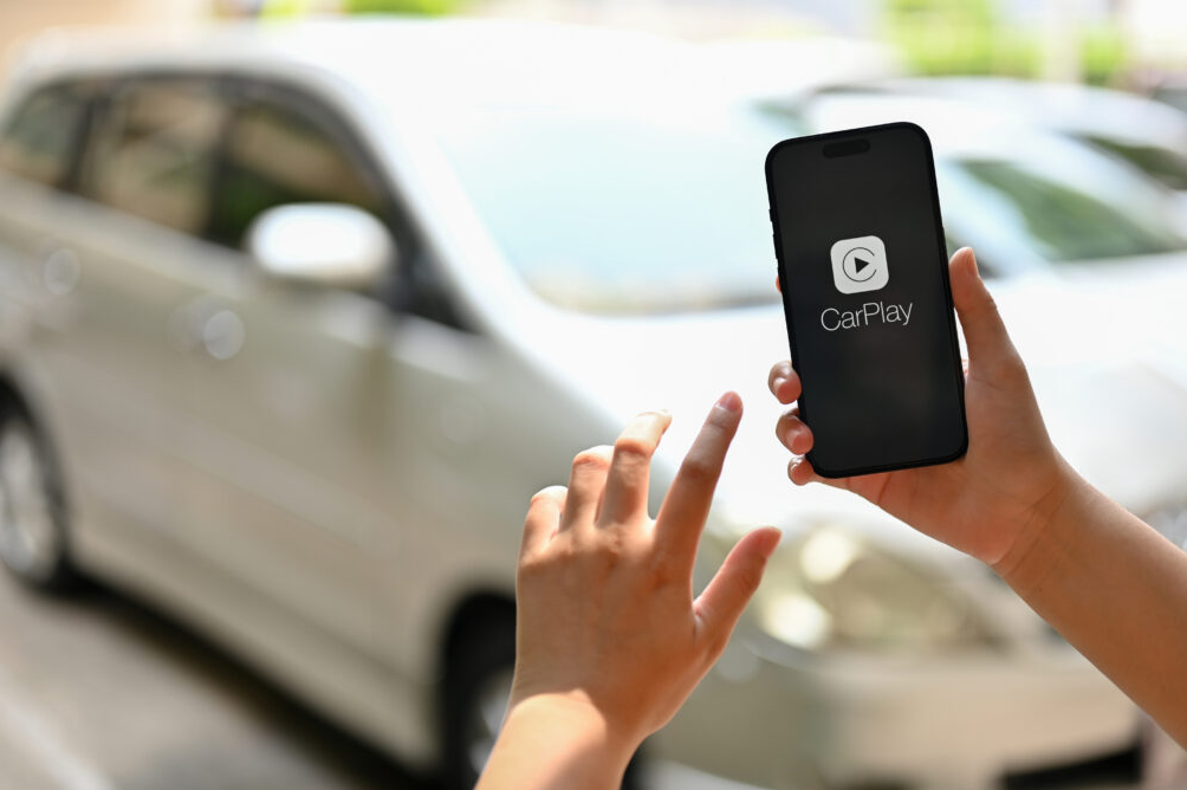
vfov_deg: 26.4
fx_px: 1680
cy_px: 394
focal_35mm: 51
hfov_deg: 38.9
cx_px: 598
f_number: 1.8
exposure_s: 1/320
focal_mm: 50
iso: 100
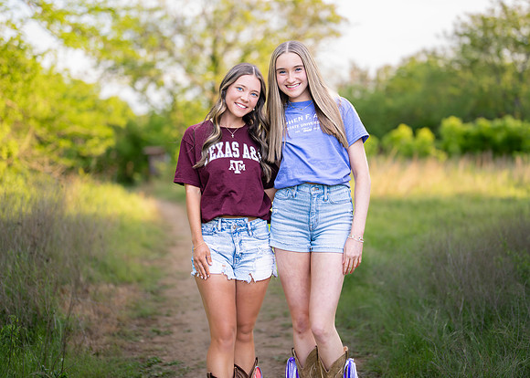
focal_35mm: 61
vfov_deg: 23.3
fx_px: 915
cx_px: 273
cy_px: 163
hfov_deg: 32.3
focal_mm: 50
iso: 320
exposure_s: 1/1250
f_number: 1.2
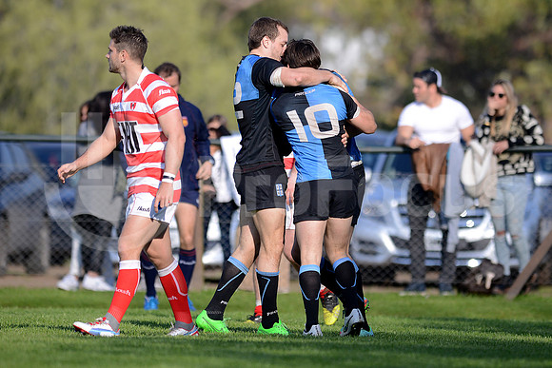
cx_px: 276
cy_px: 184
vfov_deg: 3.3
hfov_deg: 4.9
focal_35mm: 420
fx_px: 6441
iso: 560
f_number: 4
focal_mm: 420
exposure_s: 1/3200
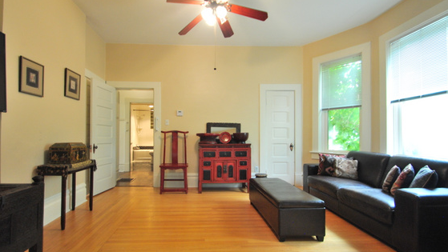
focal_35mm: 18
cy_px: 137
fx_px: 214
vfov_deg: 61.0
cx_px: 207
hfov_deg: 92.5
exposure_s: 1/30
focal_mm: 10
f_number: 3.5
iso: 400
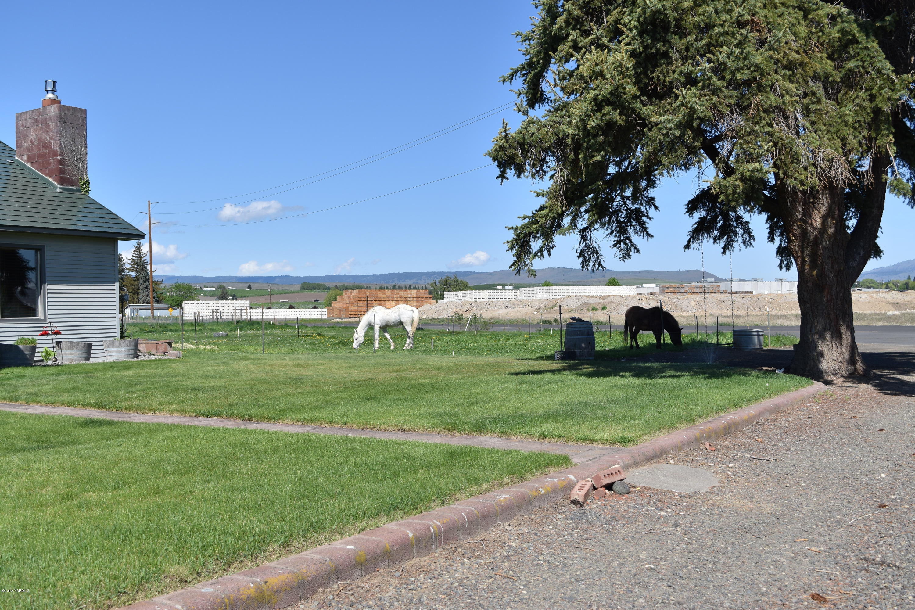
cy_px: 305
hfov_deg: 49.6
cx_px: 458
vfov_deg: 34.2
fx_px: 991
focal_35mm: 39
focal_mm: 26
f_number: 6.3
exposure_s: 1/640
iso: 100
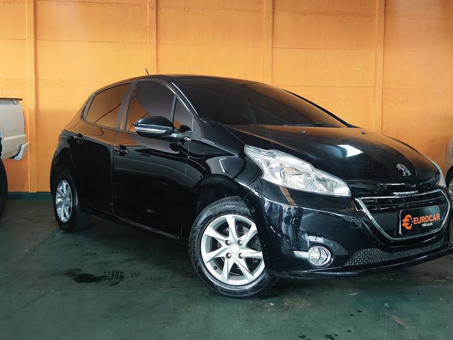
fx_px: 301
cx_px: 226
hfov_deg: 73.9
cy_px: 170
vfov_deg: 58.9
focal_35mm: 23
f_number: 1.69
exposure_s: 1/120
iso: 916
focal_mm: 7.01
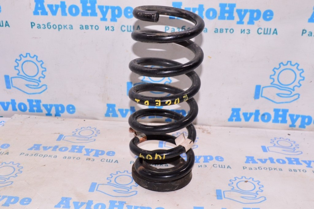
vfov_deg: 30.8
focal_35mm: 44
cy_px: 104
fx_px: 379
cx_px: 157
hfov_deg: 45.0
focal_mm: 29
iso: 1600
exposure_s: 1/125
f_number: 8
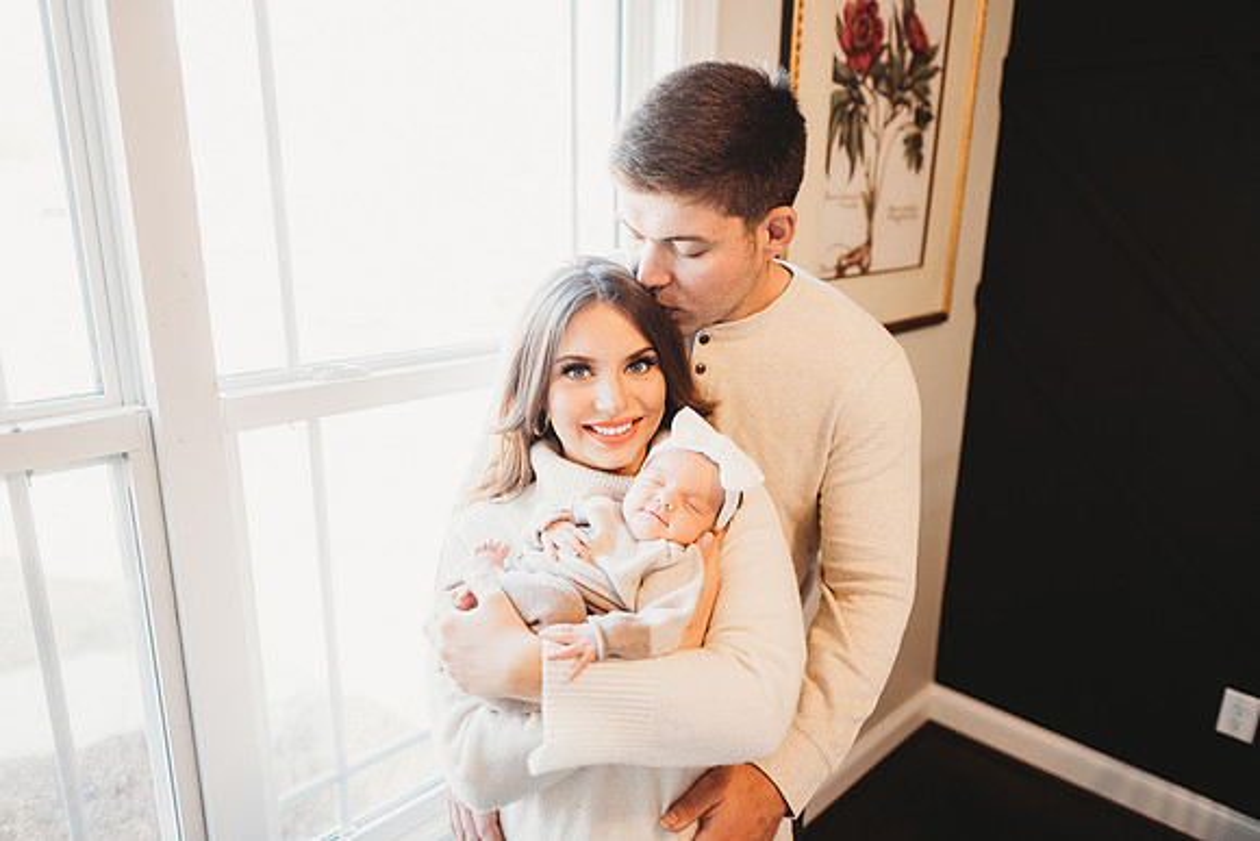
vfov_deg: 53.2
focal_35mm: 24
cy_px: 420
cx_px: 630
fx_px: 840
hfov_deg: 73.7
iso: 320
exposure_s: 1/200
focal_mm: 24
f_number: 2
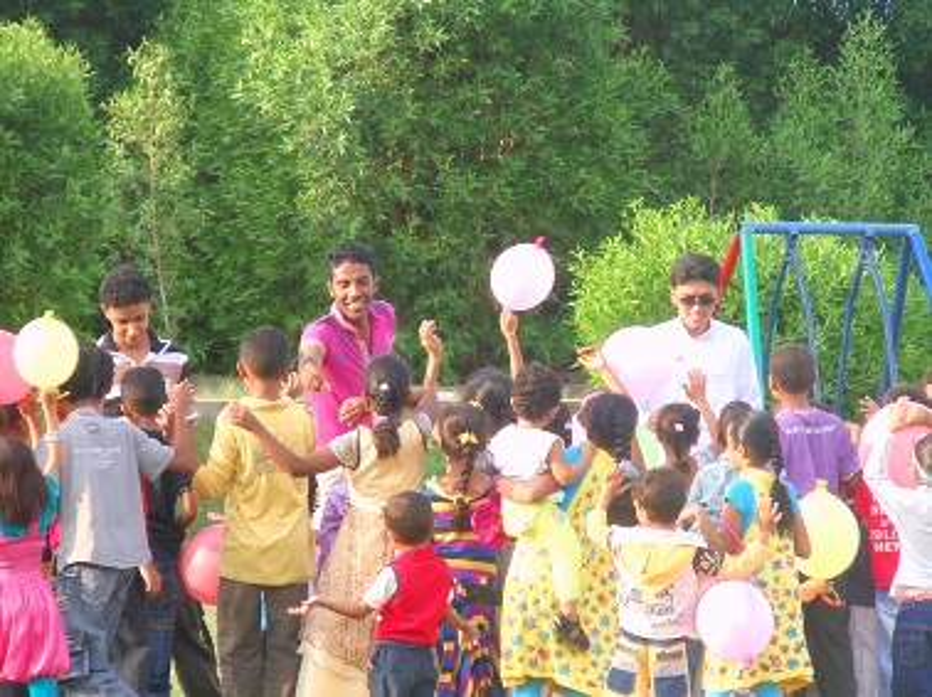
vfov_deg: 4.7
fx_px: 8449
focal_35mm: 314
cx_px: 466
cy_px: 348
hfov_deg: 6.3
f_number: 5.6
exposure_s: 1/160
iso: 200
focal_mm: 42
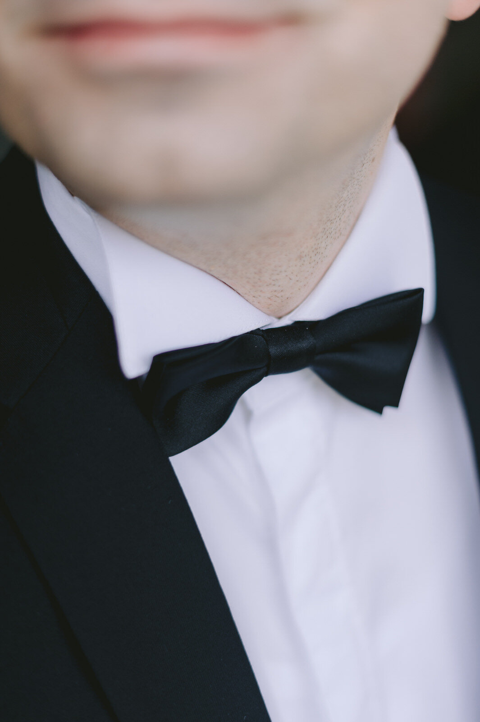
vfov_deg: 39.6
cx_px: 240
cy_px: 361
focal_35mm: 50
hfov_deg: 27.0
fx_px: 1001
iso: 250
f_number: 1.8
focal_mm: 50
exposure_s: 1/1250
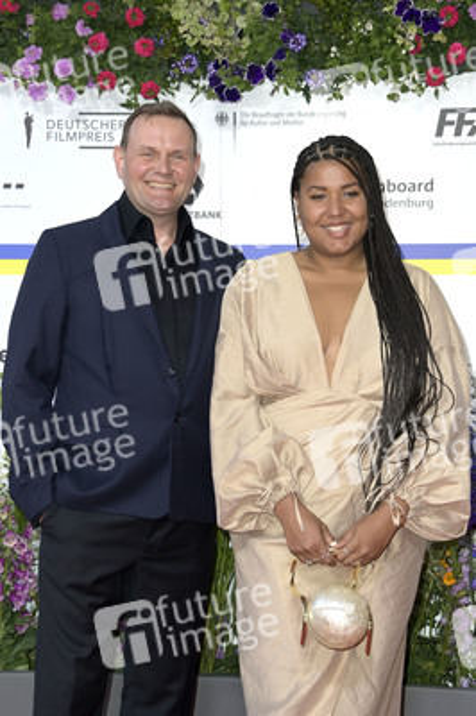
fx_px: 1550
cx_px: 238
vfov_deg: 26.0
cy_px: 358
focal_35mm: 78
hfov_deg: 17.5
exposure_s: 1/250
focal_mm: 78
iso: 640
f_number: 6.3
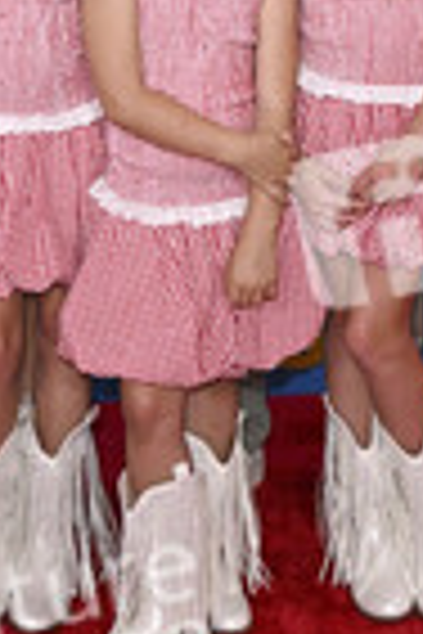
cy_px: -22
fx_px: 2044
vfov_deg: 17.2
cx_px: 112
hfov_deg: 11.8
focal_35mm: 116
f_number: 6.3
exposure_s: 1/250
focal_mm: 41
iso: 1250
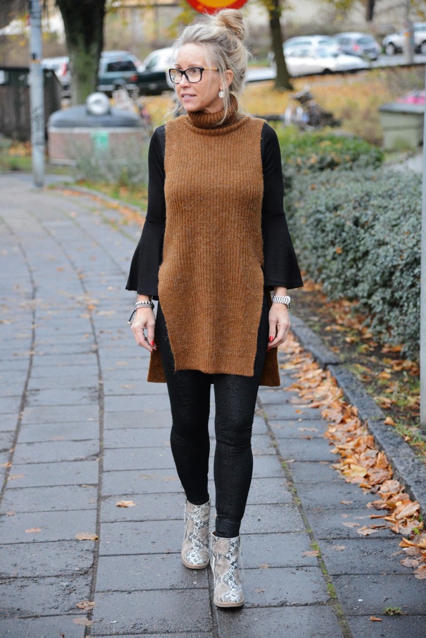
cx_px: 213
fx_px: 1631
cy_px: 319
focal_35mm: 92
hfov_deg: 14.9
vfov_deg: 22.1
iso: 4000
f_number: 4
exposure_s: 1/80
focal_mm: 92
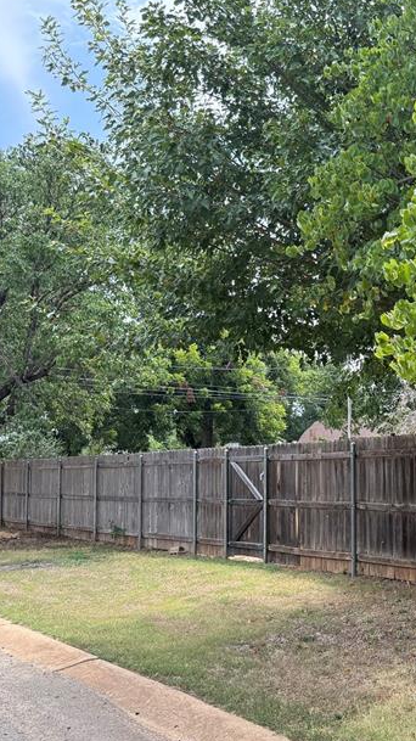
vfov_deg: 46.3
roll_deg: +1.3
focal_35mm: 44
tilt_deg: +2.5
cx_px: 460
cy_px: 415
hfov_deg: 25.1
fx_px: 864
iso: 100
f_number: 1.78
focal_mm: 6.76
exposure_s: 1/1361
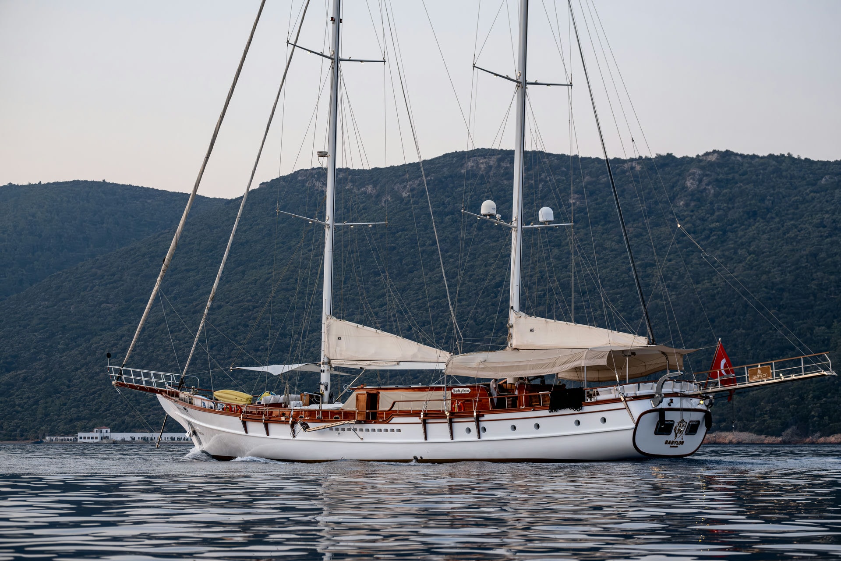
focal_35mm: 95
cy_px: 280
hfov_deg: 21.5
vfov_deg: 14.4
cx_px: 420
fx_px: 2219
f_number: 2.8
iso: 1250
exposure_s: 1/500
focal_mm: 63.4
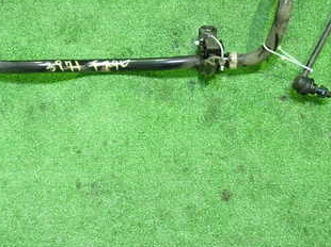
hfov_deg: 30.8
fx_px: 592
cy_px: 47
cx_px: 89
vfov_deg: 23.3
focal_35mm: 62
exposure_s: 1/25
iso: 800
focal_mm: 5.79
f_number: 2.4
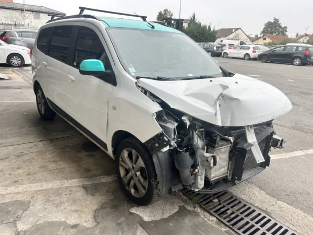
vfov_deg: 53.1
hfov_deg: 67.3
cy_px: 118
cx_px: 156
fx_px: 235
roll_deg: -4.7
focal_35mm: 26
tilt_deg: -15.9
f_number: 1.5
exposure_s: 1/628
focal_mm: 5.7
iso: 50
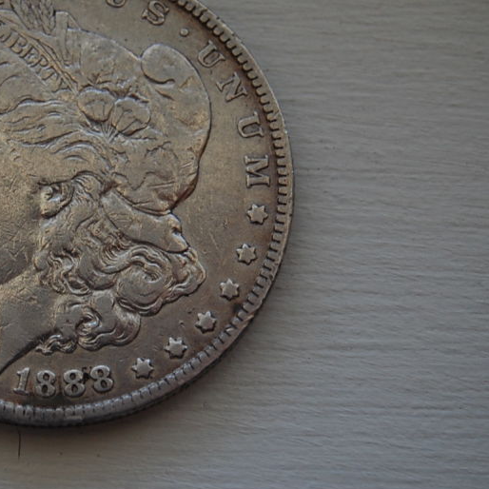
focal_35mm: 124
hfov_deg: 13.9
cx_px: 60
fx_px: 1982
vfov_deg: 14.1
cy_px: 187
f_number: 5.6
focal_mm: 50
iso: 400
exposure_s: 1/80
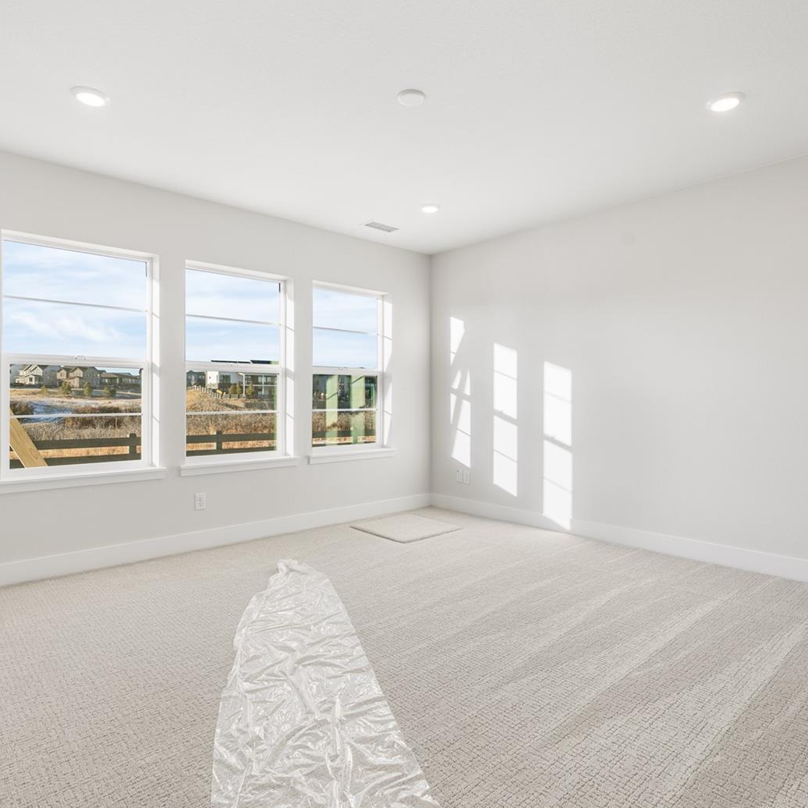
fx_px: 555
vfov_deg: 72.1
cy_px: 396
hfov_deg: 72.1
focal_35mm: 21
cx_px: 413
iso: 160
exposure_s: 1/25
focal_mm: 16
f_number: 8
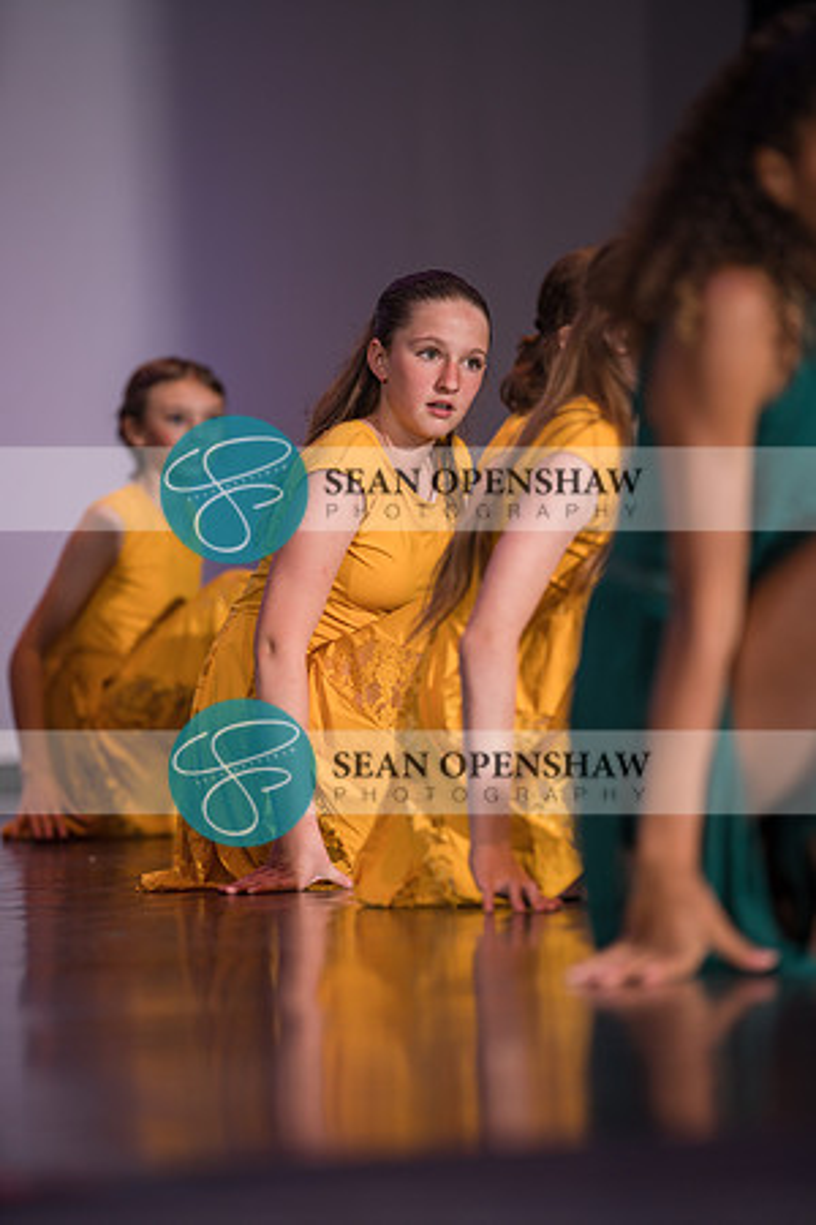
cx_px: 408
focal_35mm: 200
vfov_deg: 10.3
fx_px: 6799
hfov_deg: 6.9
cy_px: 612
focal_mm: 200
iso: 400
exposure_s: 1/500
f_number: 3.2
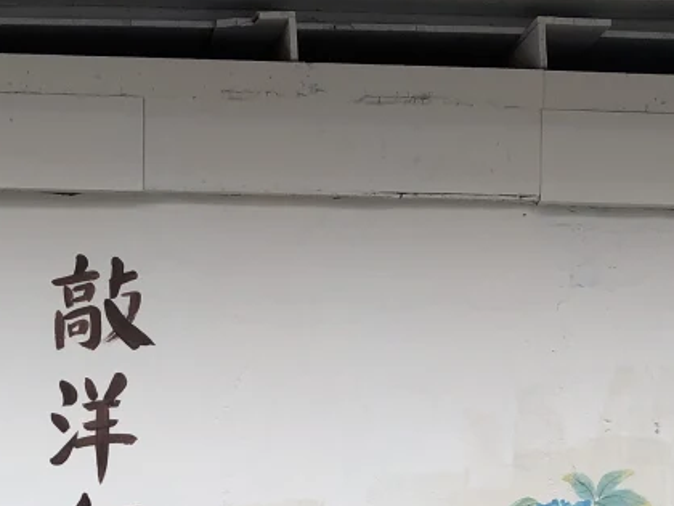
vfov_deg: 17.3
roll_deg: -0.8
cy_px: 659
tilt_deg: +3.1
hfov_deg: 23.7
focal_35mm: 80
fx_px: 1558
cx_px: 53
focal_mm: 4
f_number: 1.8
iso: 20
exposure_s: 1/363
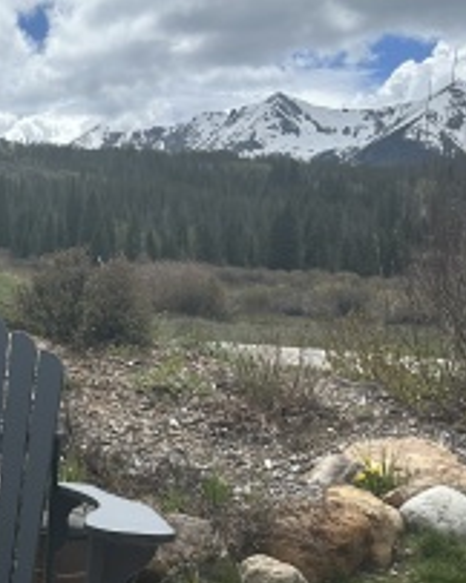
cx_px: -78
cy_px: 411
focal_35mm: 74
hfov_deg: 19.6
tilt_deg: -4.2
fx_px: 1278
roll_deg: -0.6
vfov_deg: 25.5
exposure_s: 1/7042
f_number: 1.78
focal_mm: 6.86
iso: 80
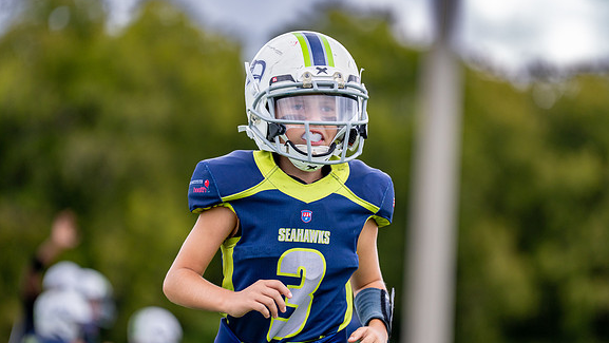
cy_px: 193
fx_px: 3796
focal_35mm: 235
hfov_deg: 9.2
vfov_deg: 5.2
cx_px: 319
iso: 400
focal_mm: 200
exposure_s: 1/2500
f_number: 2.8
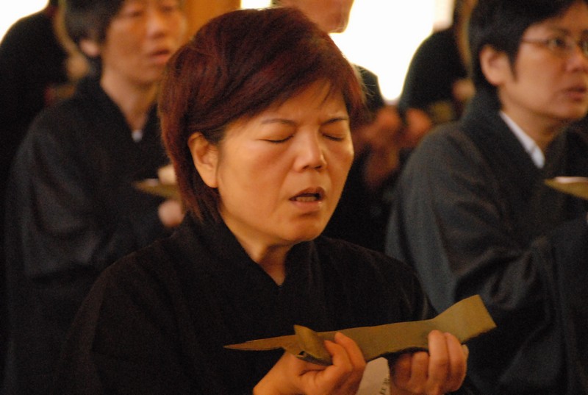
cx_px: 294
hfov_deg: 6.9
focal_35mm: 300
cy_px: 198
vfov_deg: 4.6
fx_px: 4910
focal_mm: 200
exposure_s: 1/80
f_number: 5.6
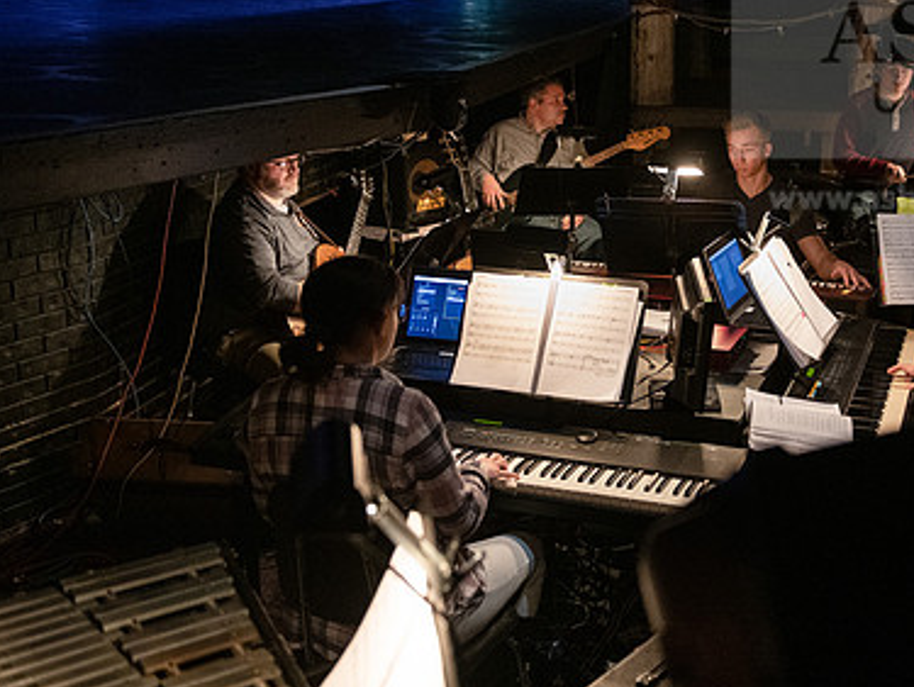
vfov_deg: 28.0
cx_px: 658
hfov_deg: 36.1
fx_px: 1374
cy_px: 250
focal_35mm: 52
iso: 4000
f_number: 3.2
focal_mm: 35
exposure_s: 1/160
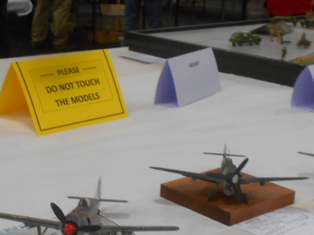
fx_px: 644
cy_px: 182
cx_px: 109
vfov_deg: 20.5
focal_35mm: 71
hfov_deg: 27.3
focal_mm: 4.6
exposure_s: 1/30
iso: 220
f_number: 3.2
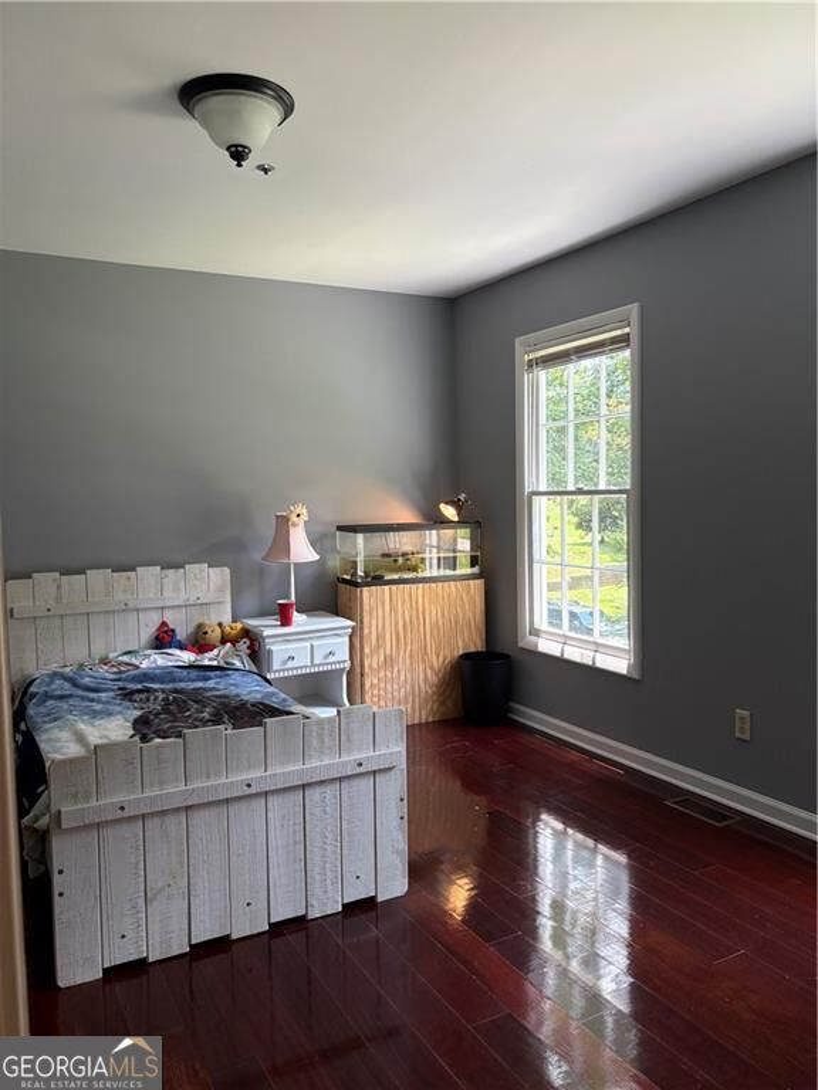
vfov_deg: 67.3
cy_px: 545
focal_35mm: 26
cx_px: 409
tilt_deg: -2.7
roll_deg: +0.5
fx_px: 819
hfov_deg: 53.1
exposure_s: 1/171
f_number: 1.6
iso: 125
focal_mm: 5.96
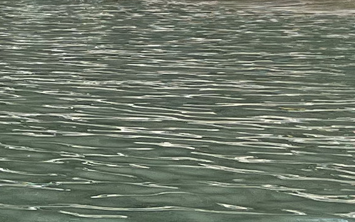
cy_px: -228
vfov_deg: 6.6
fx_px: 1877
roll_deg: -1.2
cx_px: -201
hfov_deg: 10.4
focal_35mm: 194
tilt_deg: +5.4
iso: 50
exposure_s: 1/2083
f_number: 1.5
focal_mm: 5.7
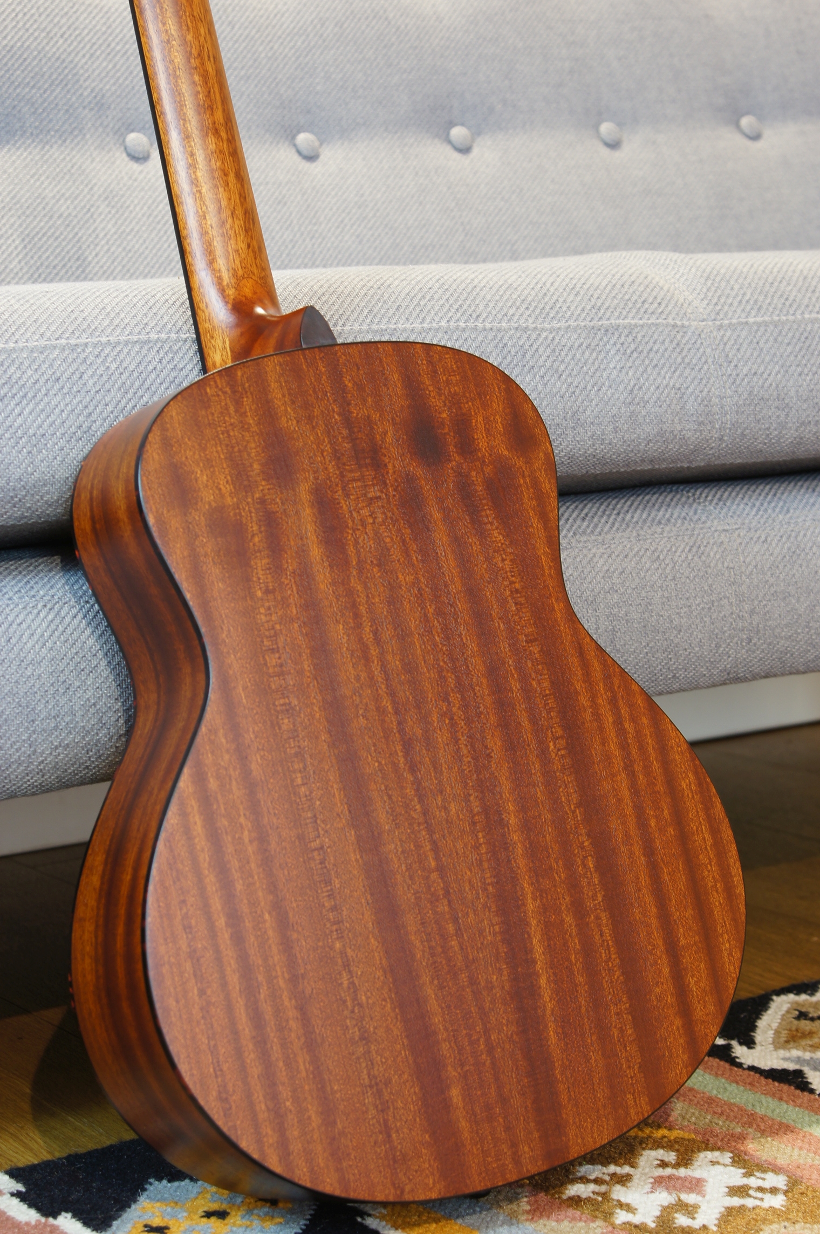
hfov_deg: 16.5
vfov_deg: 24.6
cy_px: 617
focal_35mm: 82
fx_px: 2825
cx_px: 410
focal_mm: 55
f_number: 7.1
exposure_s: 1/3
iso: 100
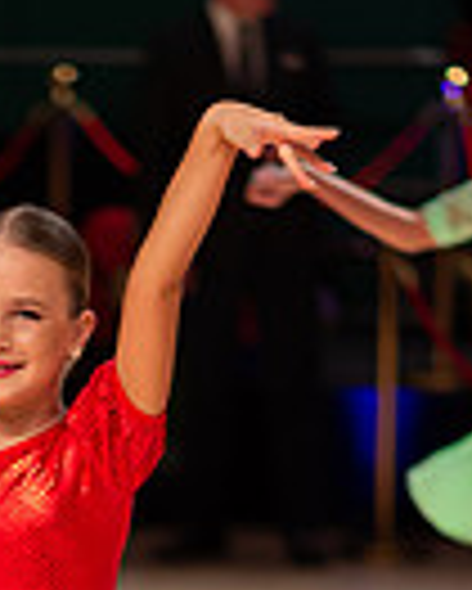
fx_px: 4762
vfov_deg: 7.0
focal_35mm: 273
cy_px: 887
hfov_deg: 5.7
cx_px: -79
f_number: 1.8
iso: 3200
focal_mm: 85
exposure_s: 1/640
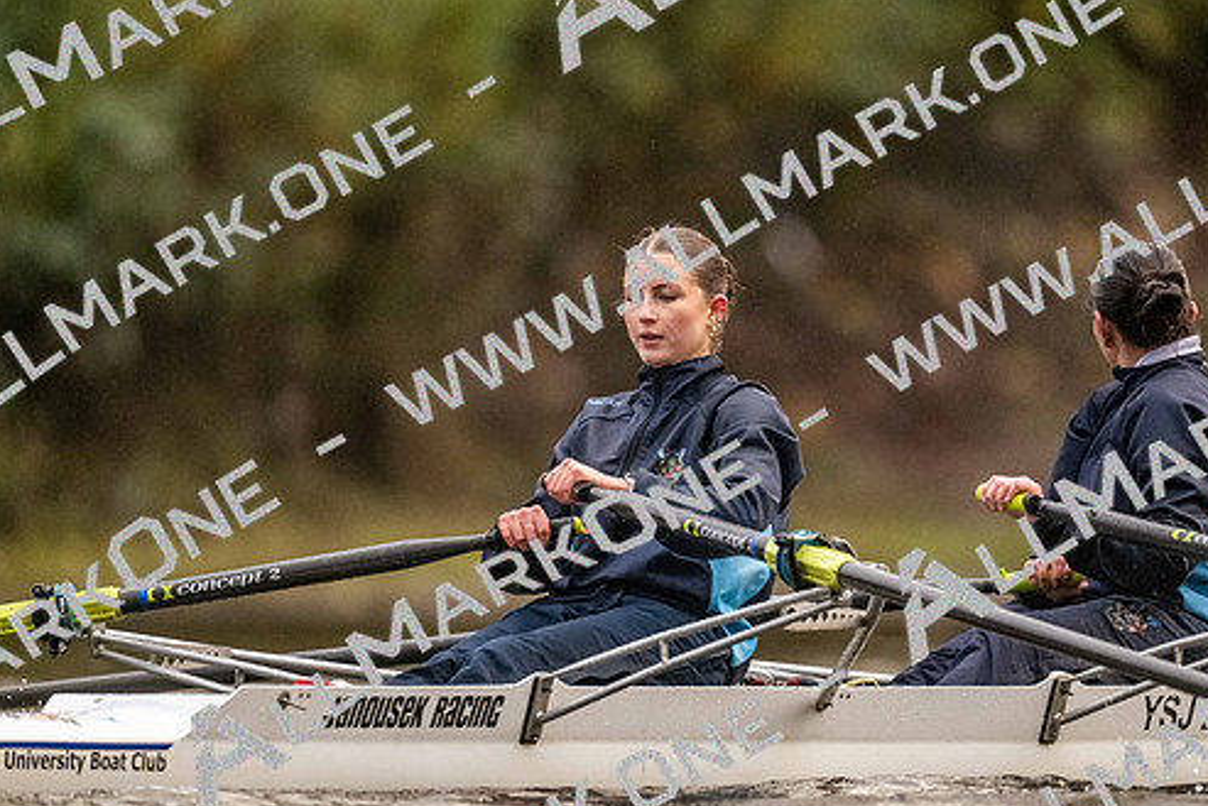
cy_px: 432
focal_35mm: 706
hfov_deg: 2.9
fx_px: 23696
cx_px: 689
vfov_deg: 1.9
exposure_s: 1/1600
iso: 6400
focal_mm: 600
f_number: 4
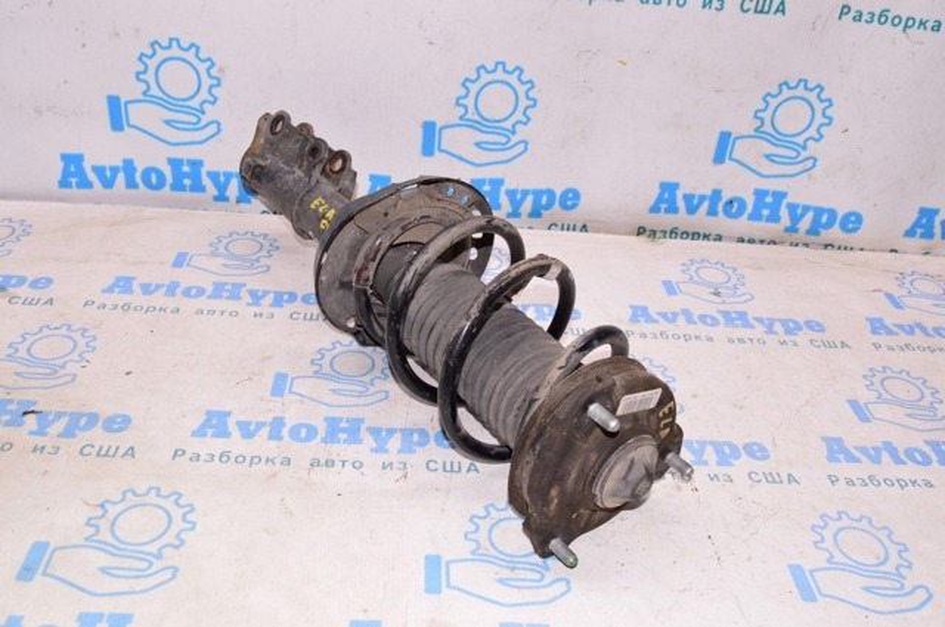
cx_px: 472
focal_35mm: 33
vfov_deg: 39.9
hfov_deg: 57.3
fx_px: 865
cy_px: 314
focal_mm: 22
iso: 1600
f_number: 8
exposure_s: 1/100
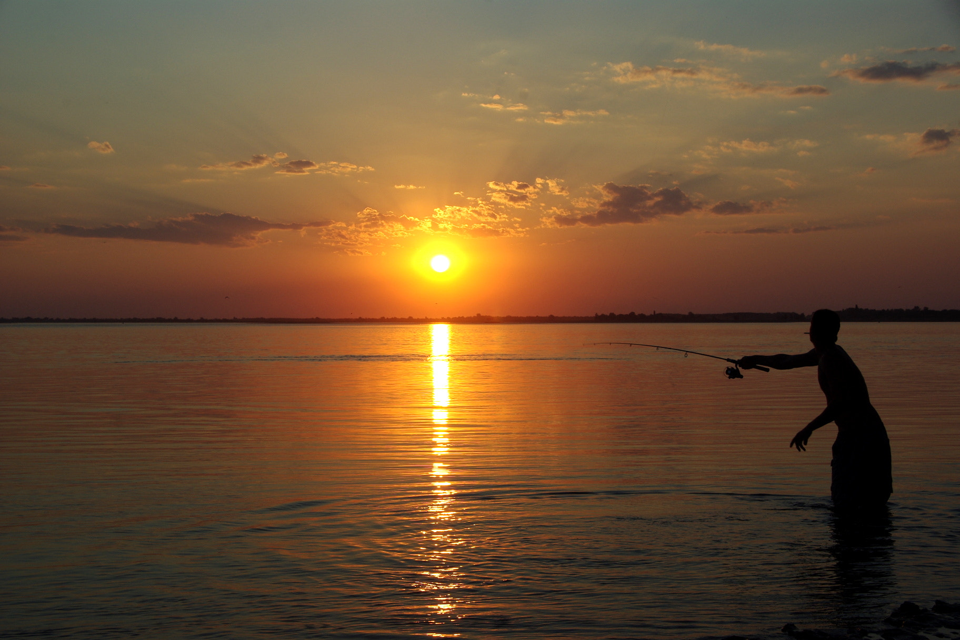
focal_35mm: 58
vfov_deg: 23.4
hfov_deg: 34.5
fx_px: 1547
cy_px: 320
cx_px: 480
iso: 100
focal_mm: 38.75
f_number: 8
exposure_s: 1/180
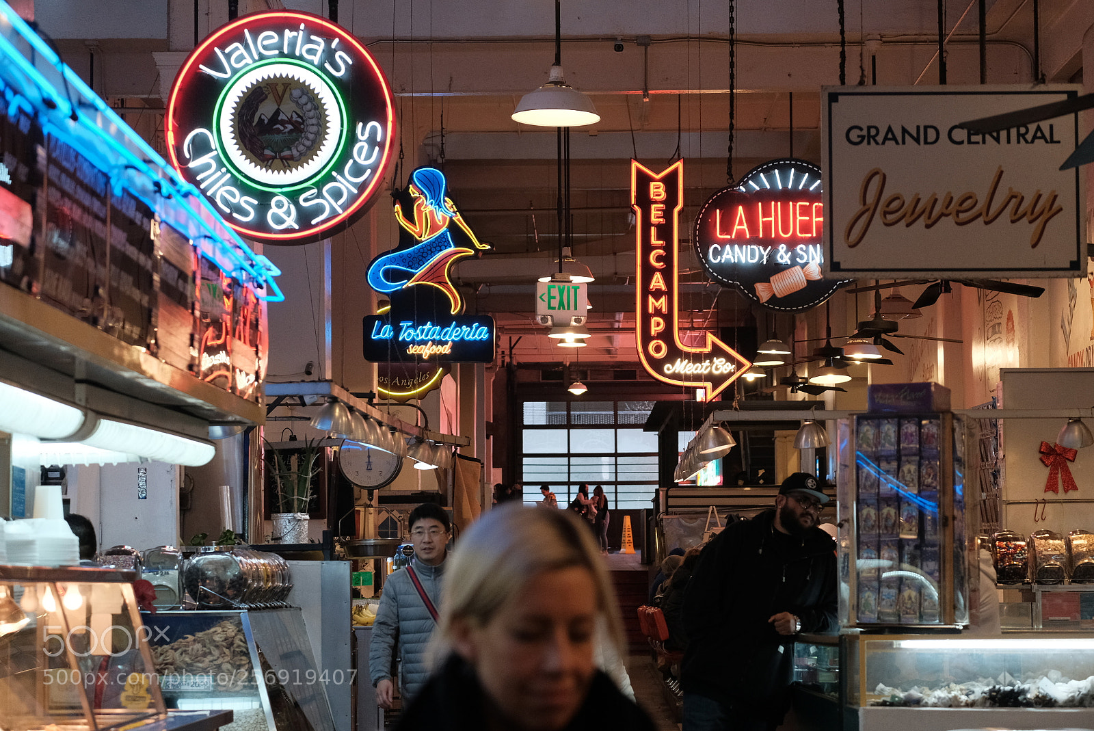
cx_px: 547
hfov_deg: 24.5
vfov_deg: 16.5
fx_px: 2524
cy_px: 366
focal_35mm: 83
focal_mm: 55
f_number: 3.5
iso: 1600
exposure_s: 1/140
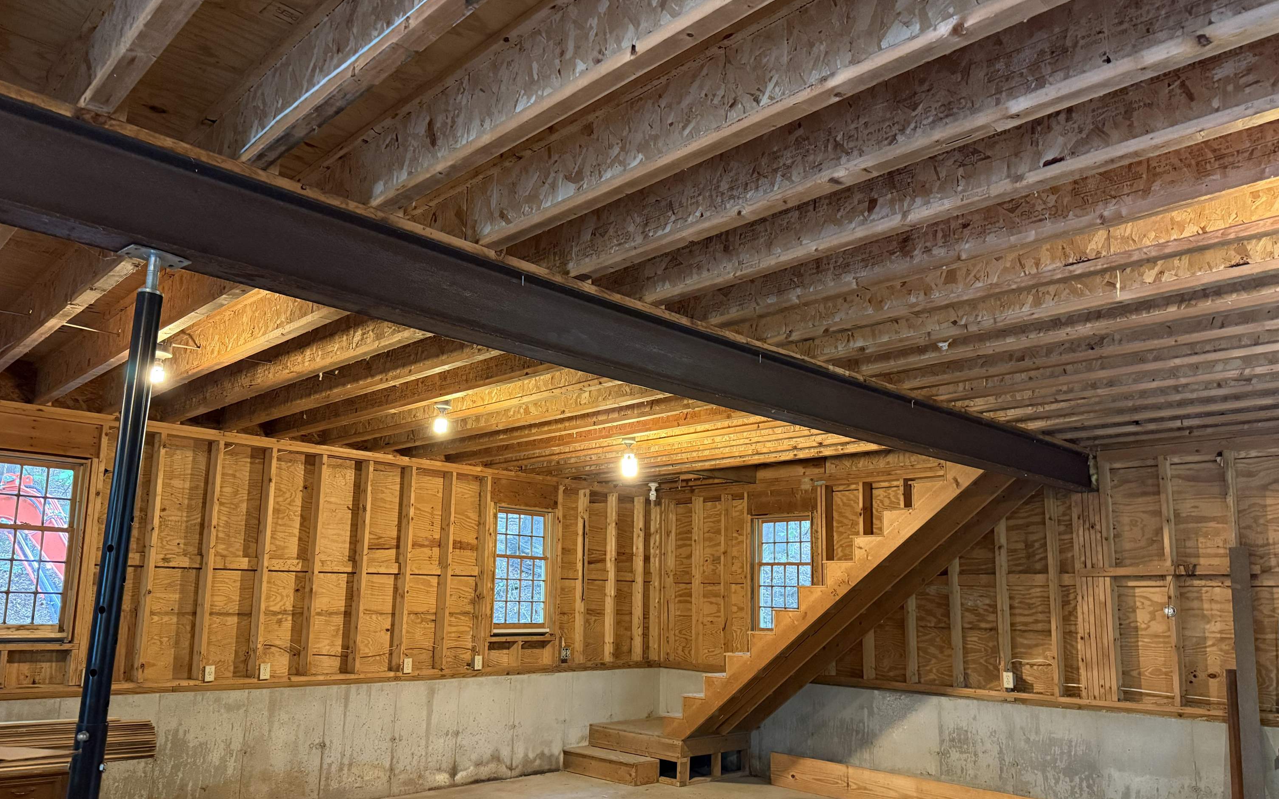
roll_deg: -1.8
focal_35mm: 26
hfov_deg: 70.4
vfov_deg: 47.5
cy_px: 454
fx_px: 906
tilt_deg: +9.6
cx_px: 626
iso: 800
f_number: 1.78
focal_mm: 6.76
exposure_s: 1/40
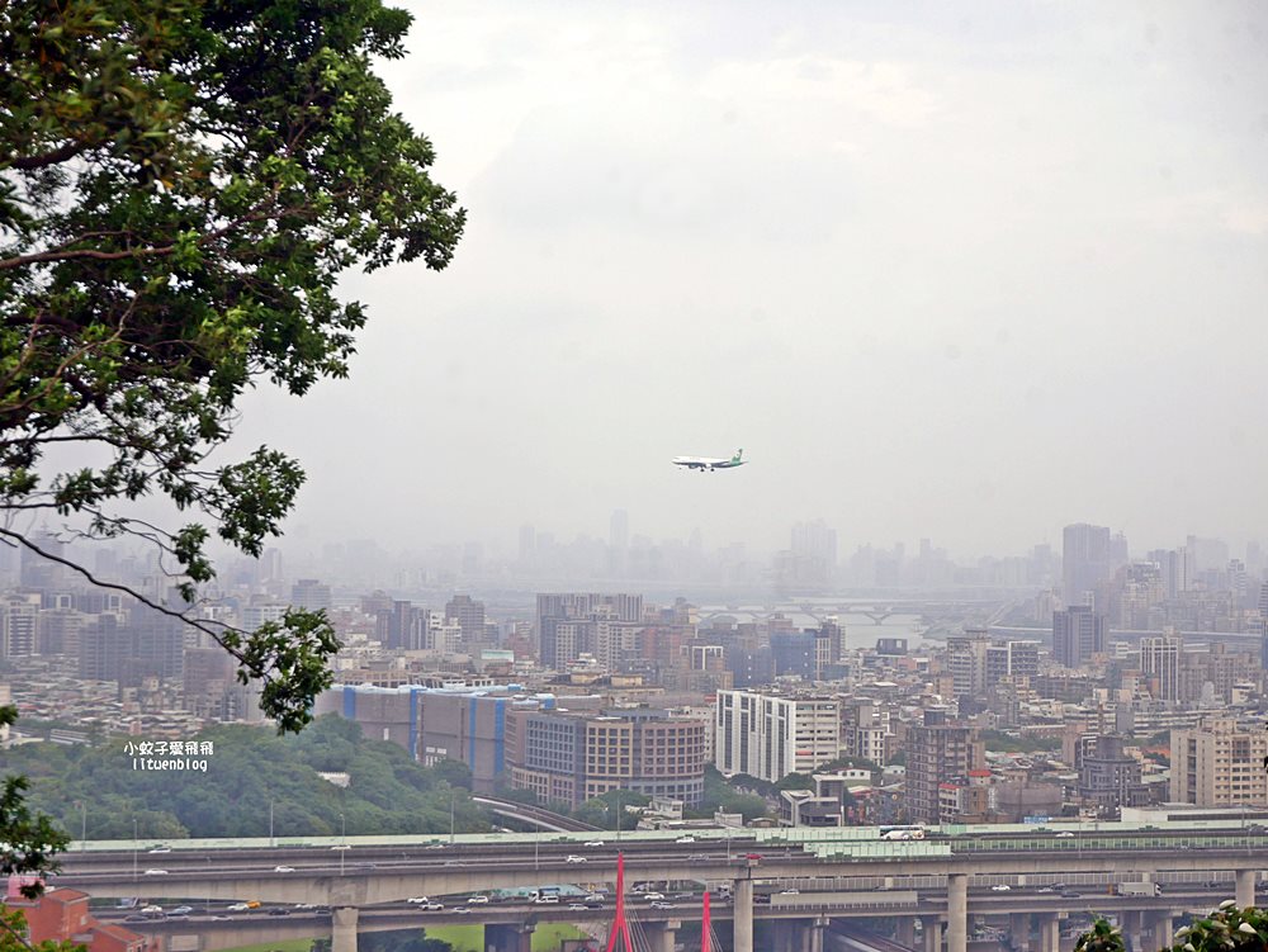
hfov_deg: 23.3
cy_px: 476
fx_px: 3078
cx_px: 634
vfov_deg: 17.6
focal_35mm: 84
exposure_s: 1/200
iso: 200
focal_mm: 42
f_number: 5.6
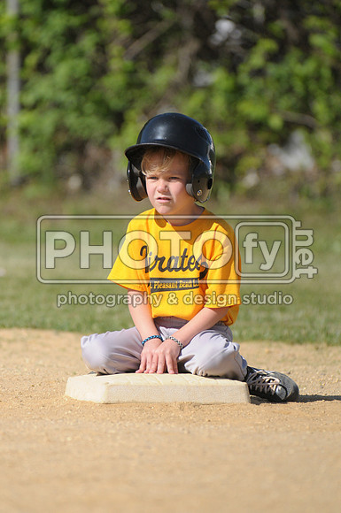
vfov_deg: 4.7
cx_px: 170
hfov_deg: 3.2
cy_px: 256
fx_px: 6199
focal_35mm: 435
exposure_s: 1/5000
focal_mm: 290
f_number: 4
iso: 640
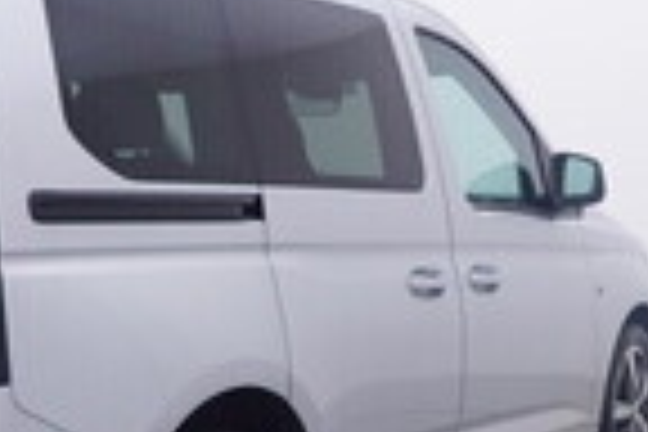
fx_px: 1546
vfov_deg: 15.8
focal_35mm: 86
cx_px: 272
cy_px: 358
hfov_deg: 23.6
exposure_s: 1/80
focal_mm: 15
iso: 200
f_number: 5
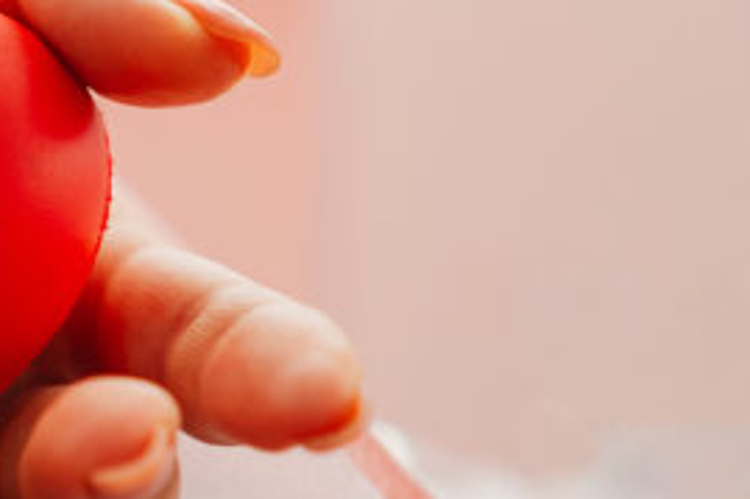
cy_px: 176
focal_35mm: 125
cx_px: -192
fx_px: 2602
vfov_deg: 10.9
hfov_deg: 15.7
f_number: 2.8
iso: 160
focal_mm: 28
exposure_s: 1/160
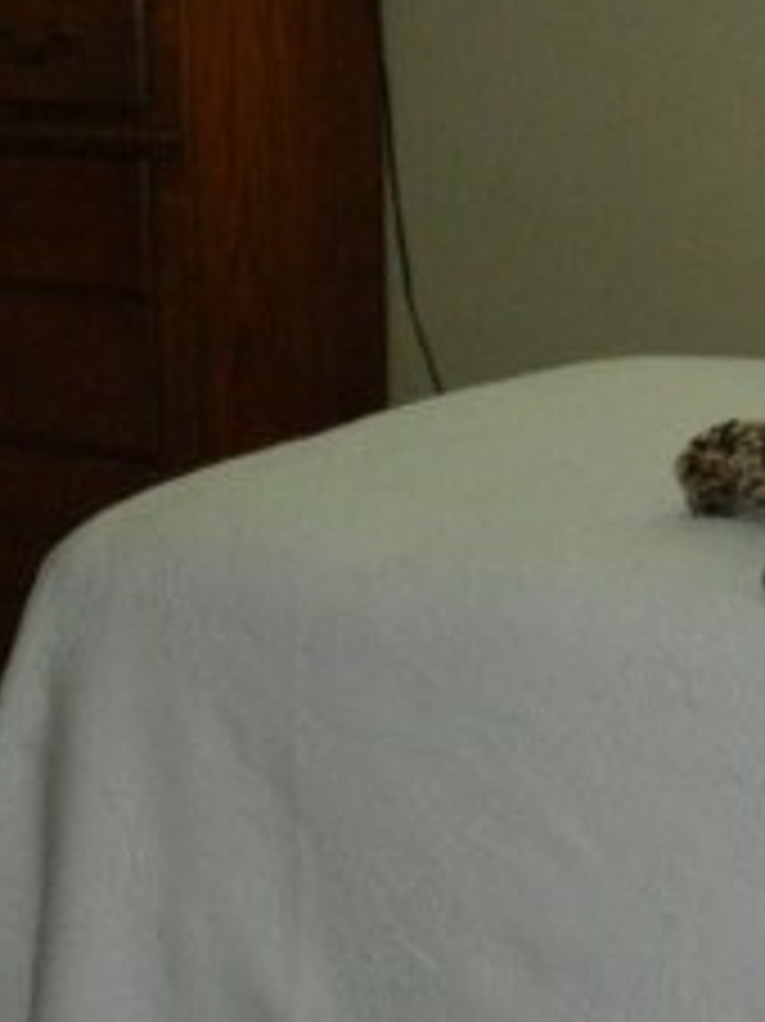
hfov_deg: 14.1
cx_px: 518
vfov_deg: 18.7
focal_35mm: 105
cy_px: 311
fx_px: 3097
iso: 250
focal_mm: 5.6
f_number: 3.2
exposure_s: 1/30
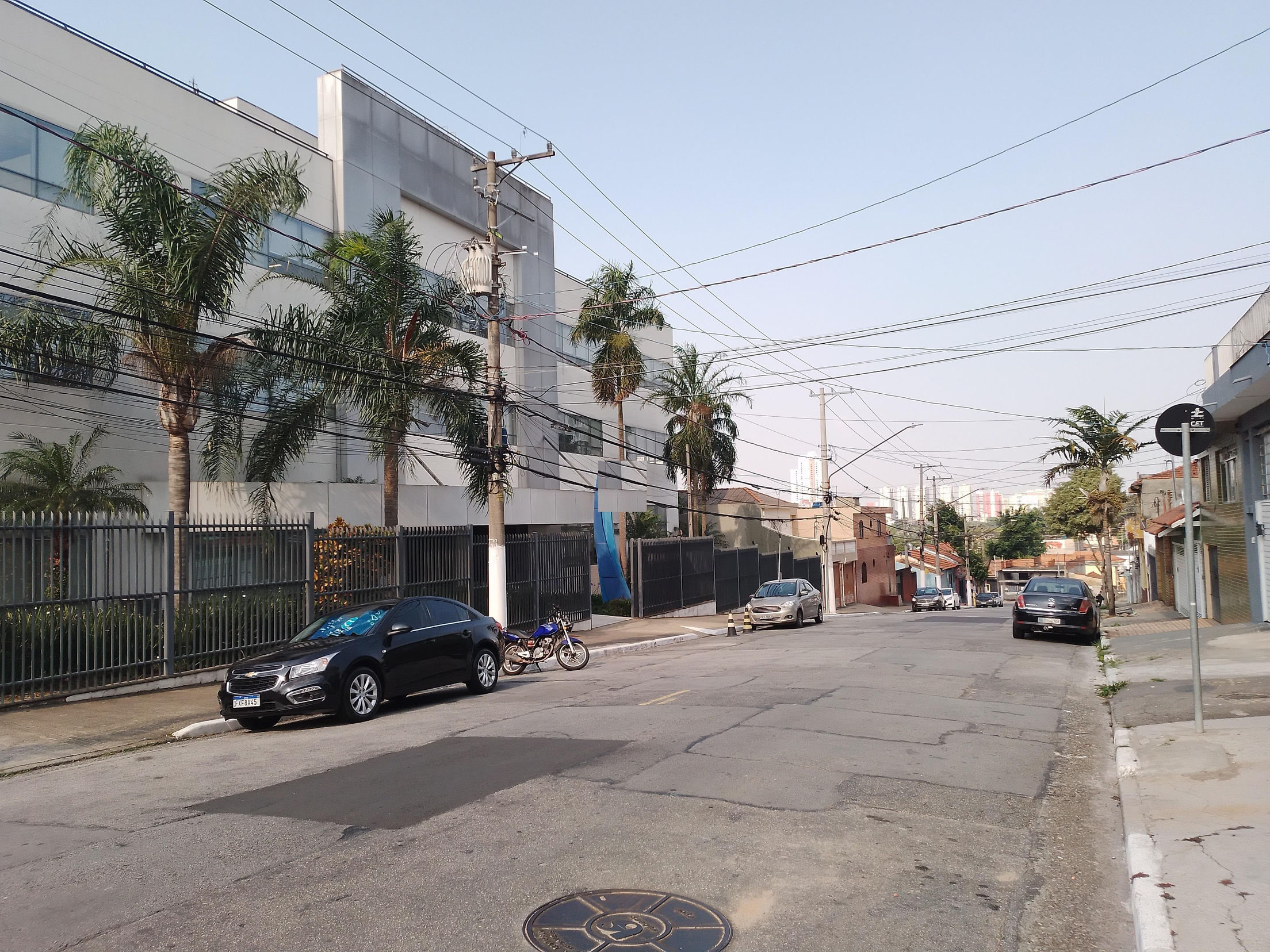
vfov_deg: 40.7
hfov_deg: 52.6
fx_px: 1284
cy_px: 476
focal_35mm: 35
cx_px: 635
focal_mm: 3.94
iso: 50
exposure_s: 1/500
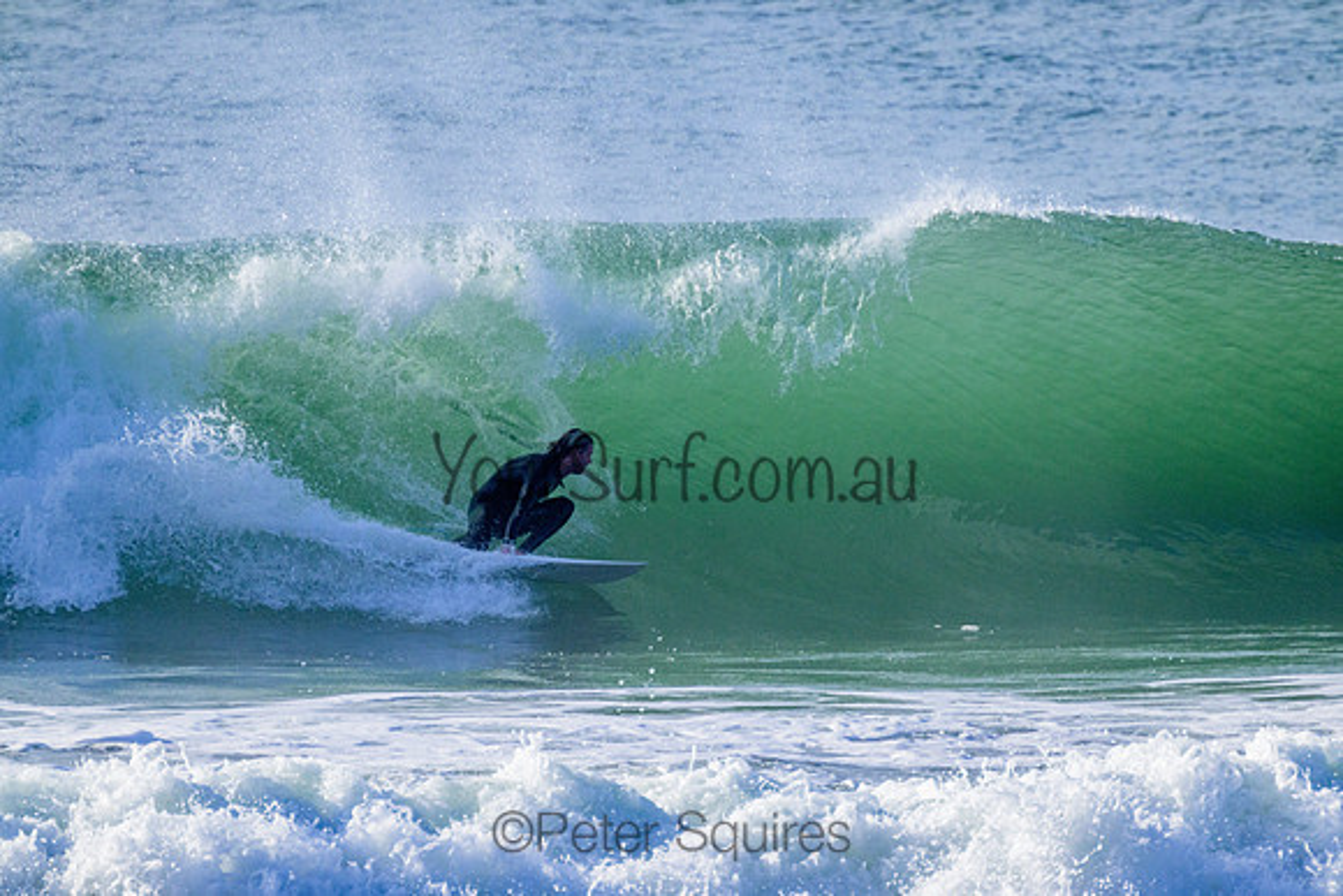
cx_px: 672
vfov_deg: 1.7
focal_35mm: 800
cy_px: 448
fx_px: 29850
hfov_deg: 2.6
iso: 1600
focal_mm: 800
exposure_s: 1/2000
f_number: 11
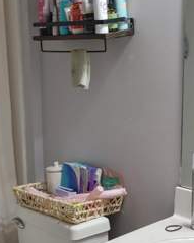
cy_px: 134
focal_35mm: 68
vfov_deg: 27.9
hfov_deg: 22.4
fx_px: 488
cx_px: 67
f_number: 1.8
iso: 150
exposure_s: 1/60
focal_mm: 5.58
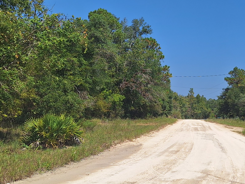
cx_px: 180
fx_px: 418
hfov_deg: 32.2
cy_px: 86
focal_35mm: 59
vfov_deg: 24.8
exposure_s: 1/4425
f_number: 1.8
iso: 40
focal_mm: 5.54
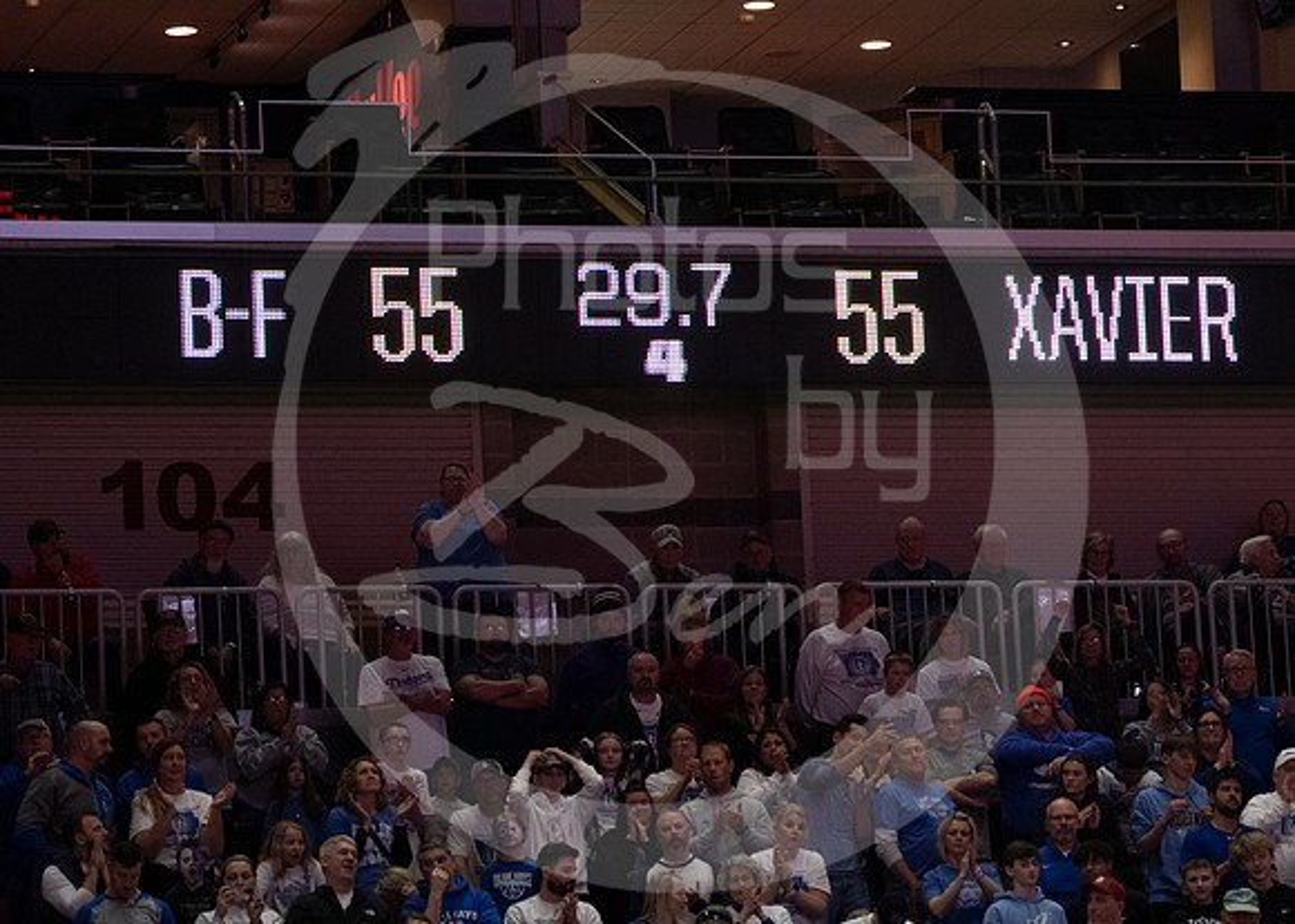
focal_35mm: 220
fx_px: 8073
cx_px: 1034
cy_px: 374
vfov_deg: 6.6
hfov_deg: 9.2
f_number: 2.8
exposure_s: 1/800
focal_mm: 120
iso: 2500
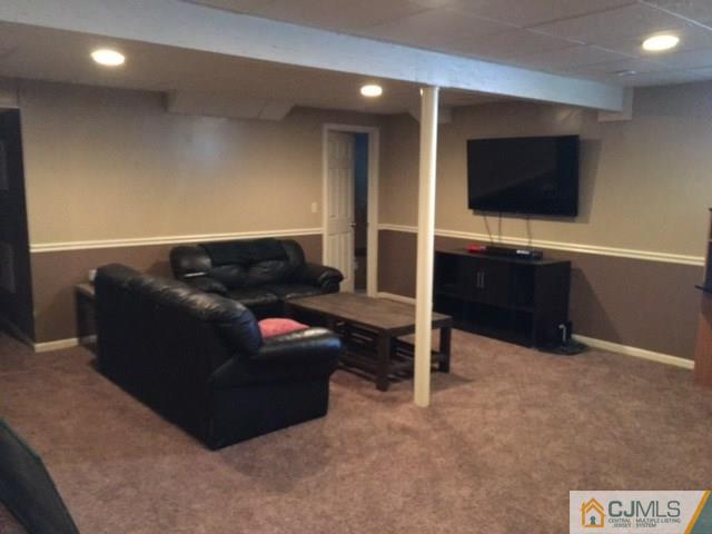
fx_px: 596
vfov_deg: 48.2
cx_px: 356
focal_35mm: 29
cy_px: 267
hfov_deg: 61.7
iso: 500
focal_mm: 4.15
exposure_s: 1/15
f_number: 2.2
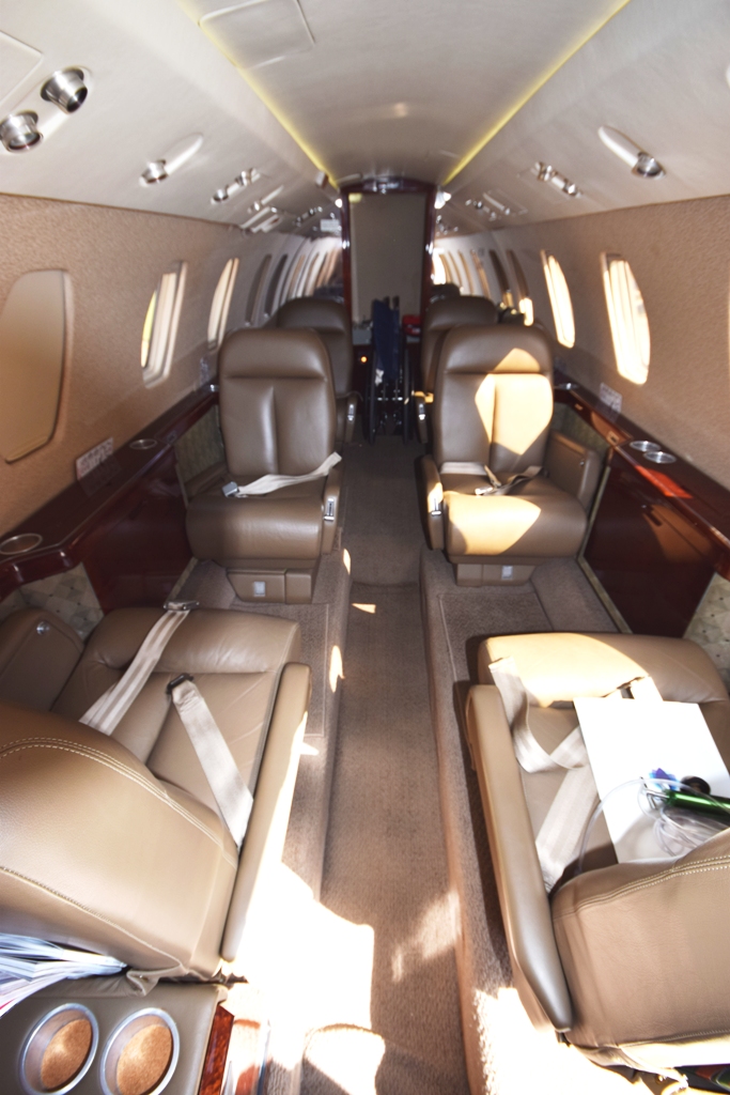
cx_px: 365
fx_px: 456
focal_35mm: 15
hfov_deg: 77.3
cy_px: 548
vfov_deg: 100.4
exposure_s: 1/60
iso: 100
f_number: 8
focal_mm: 10
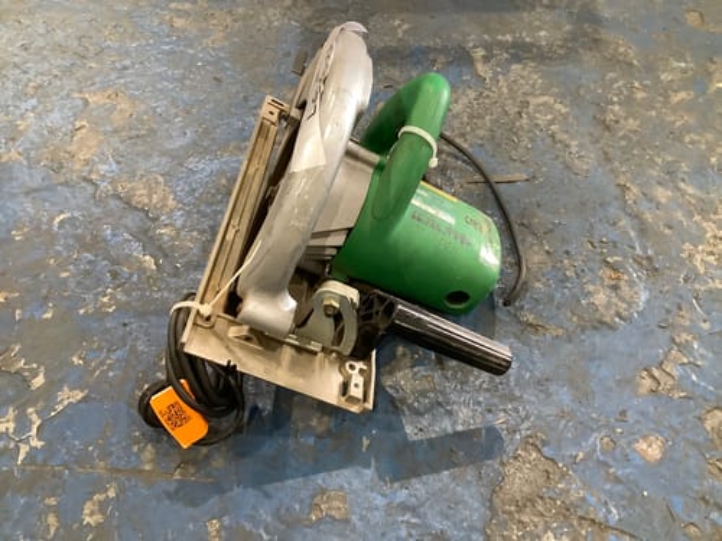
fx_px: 647
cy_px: 270
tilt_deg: -48.8
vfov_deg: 45.4
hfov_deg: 58.4
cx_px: 361
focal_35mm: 31
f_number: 2.4
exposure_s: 1/50
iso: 320
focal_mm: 3.3
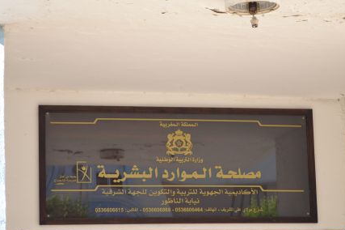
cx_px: 198
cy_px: 147
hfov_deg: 16.6
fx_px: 1185
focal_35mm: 124
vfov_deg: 11.1
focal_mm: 55
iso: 110
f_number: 5.6
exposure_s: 1/125
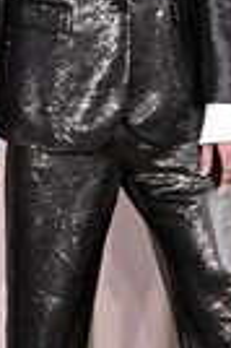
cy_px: 83
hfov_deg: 5.1
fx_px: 2586
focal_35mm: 268
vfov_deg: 7.7
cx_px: 106
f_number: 8
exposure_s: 1/640
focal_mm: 90
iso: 800
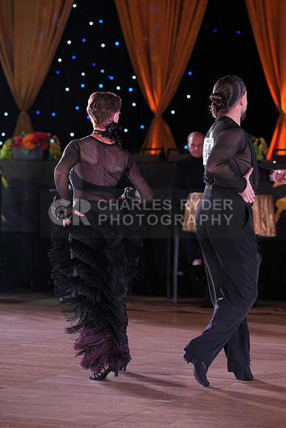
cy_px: 214
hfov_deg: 10.7
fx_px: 1524
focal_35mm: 128
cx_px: 143
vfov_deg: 16.0
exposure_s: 1/400
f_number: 4
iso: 1600
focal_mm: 128
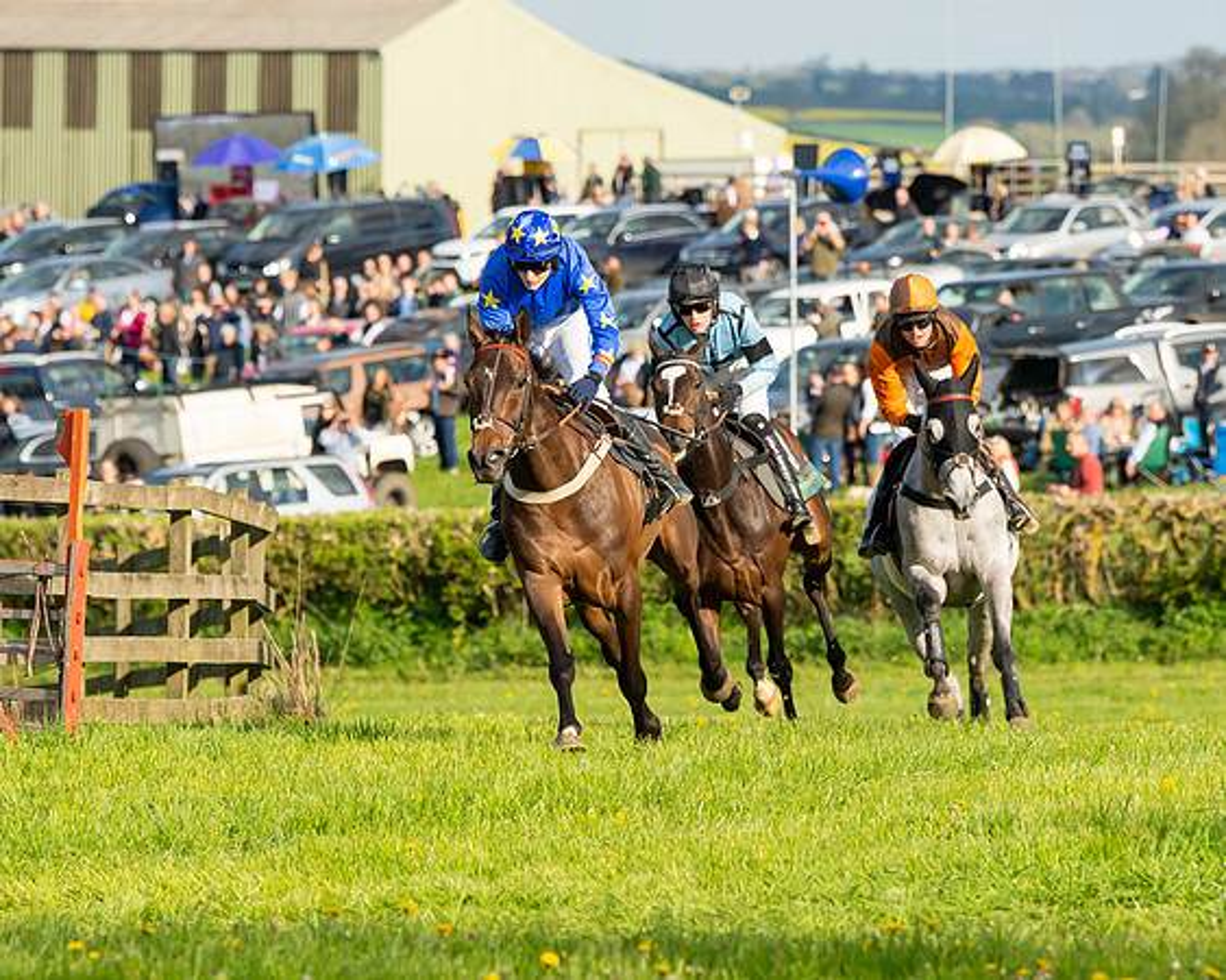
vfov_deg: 4.7
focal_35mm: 332
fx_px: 12050
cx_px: 581
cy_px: 542
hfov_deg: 5.8
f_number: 5
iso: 400
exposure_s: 1/2000
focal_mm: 175
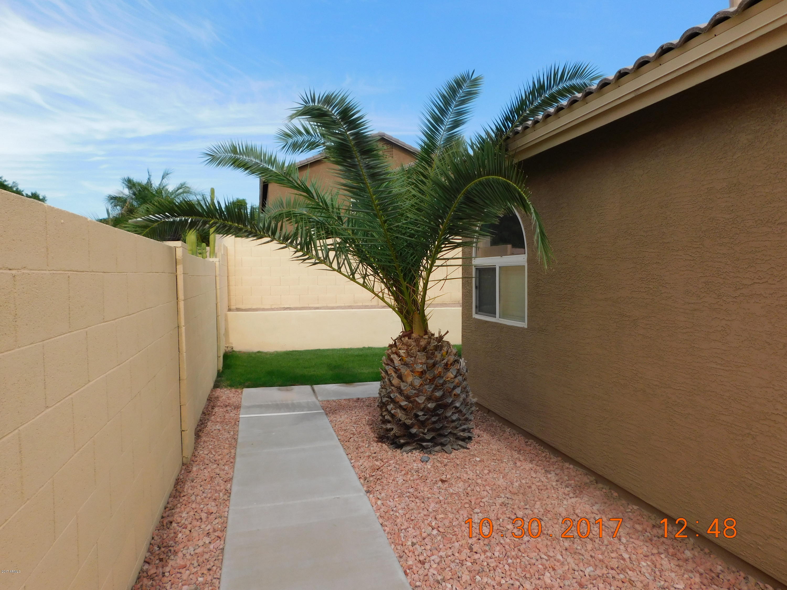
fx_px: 523
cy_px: 295
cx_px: 394
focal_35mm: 23
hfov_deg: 73.9
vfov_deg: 58.9
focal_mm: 4
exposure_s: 1/1250
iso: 125
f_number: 3
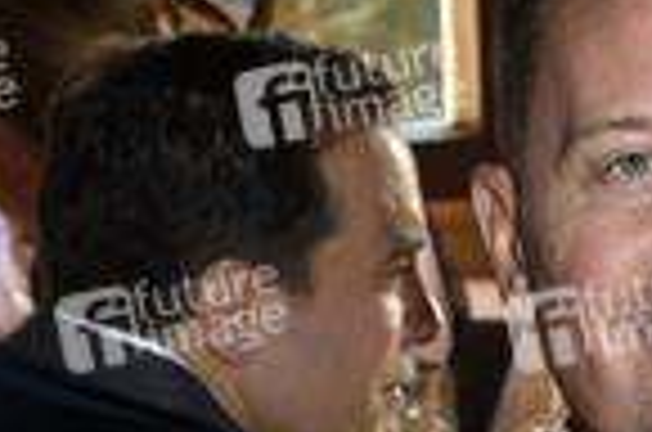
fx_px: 4229
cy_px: 432
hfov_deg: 8.8
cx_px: 681
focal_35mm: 234
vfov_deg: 5.8
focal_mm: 50
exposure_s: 1/60
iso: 640
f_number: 8
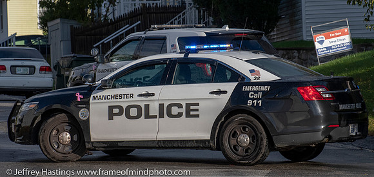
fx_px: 2928
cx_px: 190
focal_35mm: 306
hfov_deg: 7.3
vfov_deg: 3.5
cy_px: 85
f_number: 7.1
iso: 1000
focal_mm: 165
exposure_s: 1/2500
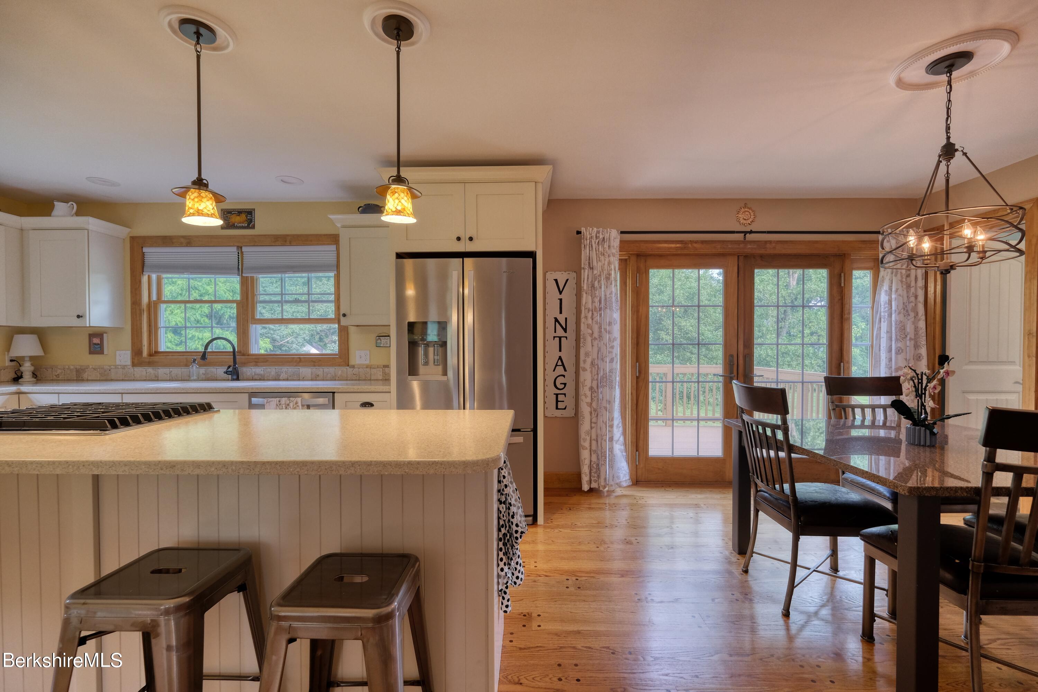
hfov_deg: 100.4
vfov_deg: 77.3
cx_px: 519
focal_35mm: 15
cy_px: 346
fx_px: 432
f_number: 4
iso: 640
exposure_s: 1/60
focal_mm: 10
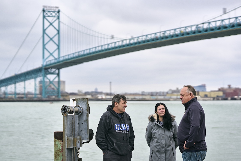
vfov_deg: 16.1
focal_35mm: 85
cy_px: 80
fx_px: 569
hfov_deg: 23.9
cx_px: 120
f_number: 2.5
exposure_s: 1/8000
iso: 500
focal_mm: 85
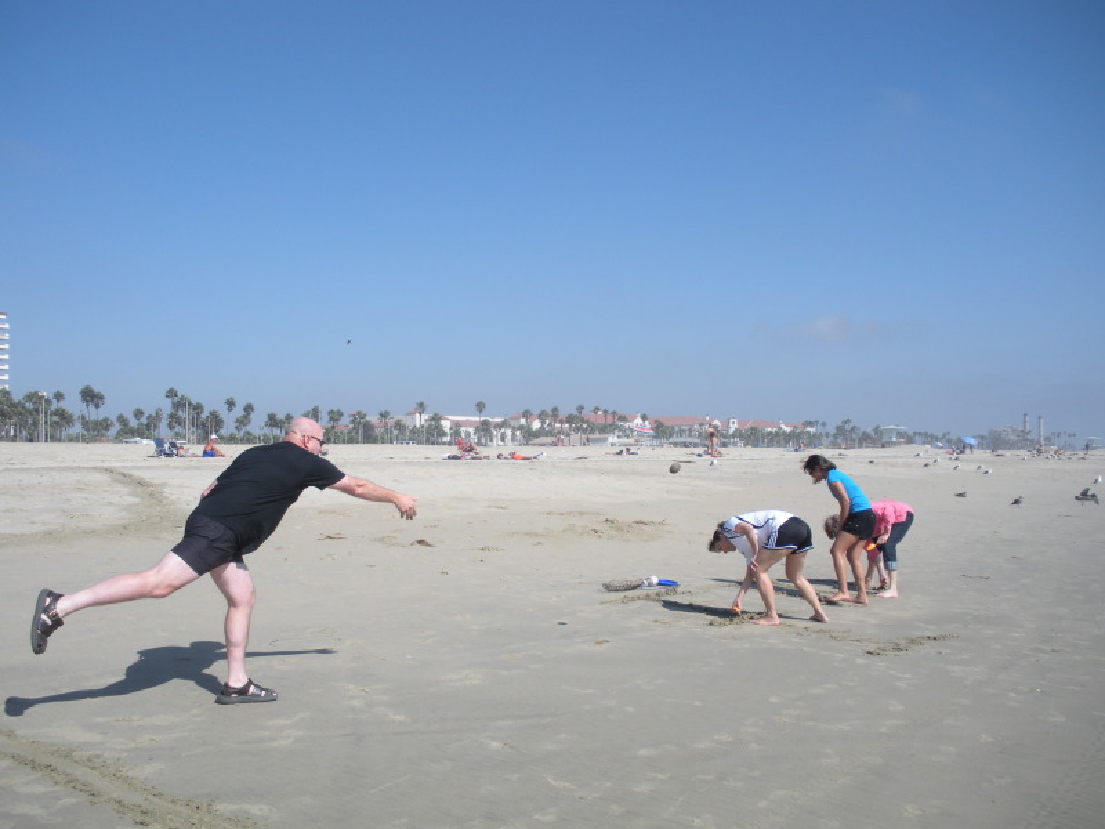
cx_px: 552
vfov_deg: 39.7
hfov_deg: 51.4
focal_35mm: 36
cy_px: 414
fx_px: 1149
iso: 64
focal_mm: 6.3
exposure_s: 1/833
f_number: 3.5
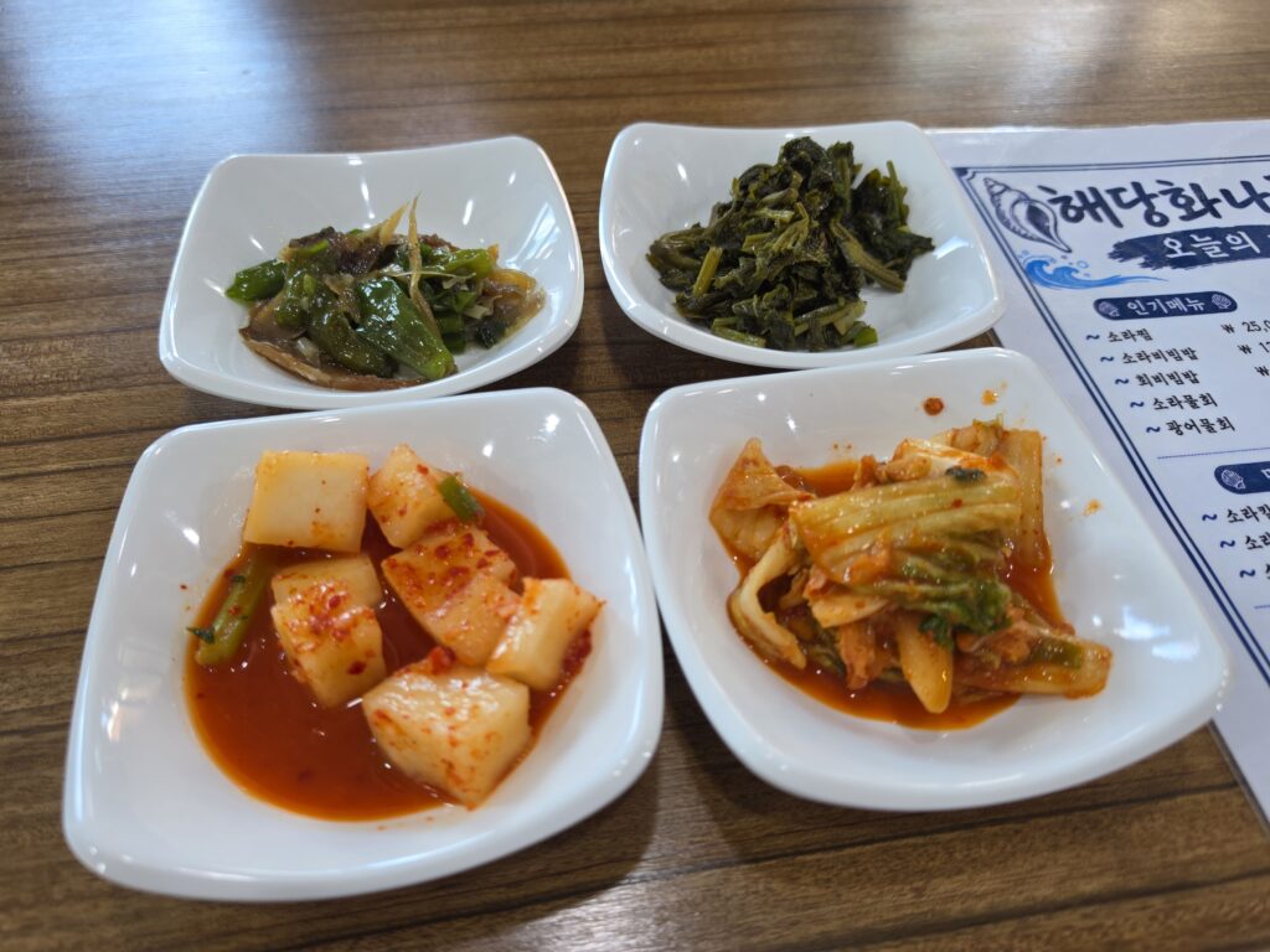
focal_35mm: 23
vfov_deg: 58.9
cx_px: 635
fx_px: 844
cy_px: 476
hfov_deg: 73.9
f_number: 1.4
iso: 64
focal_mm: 6.5
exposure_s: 1/120
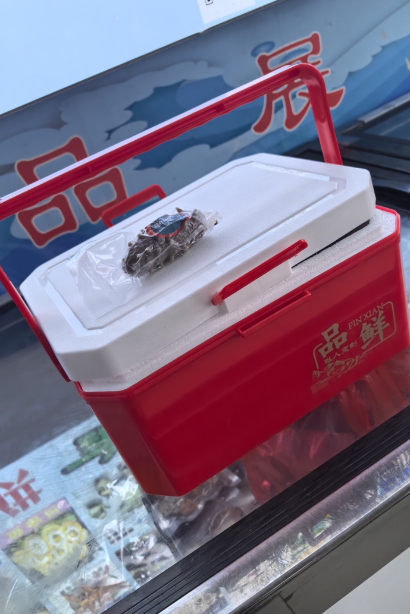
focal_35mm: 29
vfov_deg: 63.7
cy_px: 305
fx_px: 495
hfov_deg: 45.0
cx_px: 211
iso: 50
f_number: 2
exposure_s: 1/101
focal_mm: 6.98
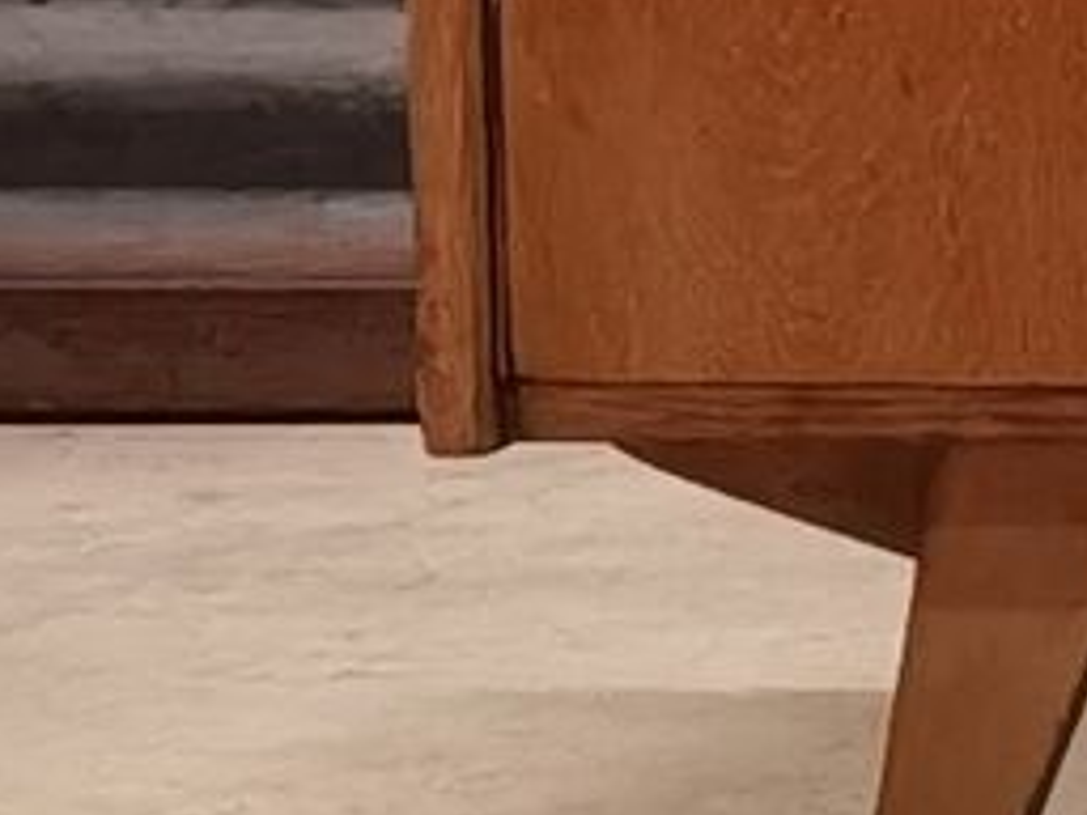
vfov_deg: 4.7
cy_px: -200
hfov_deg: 5.8
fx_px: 9829
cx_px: 3545
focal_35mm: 313
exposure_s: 1/20
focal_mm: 6.71
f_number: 1.9
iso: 1000
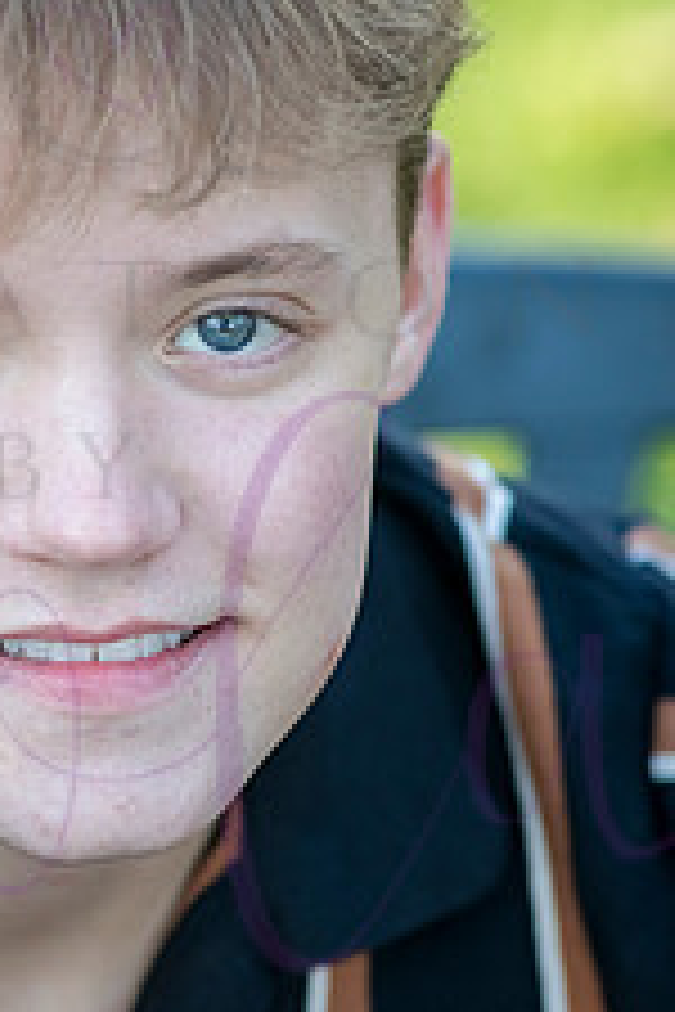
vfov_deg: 7.6
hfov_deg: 5.1
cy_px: 459
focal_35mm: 270
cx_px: 126
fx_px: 7593
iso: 800
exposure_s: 1/320
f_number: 4.5
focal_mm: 135
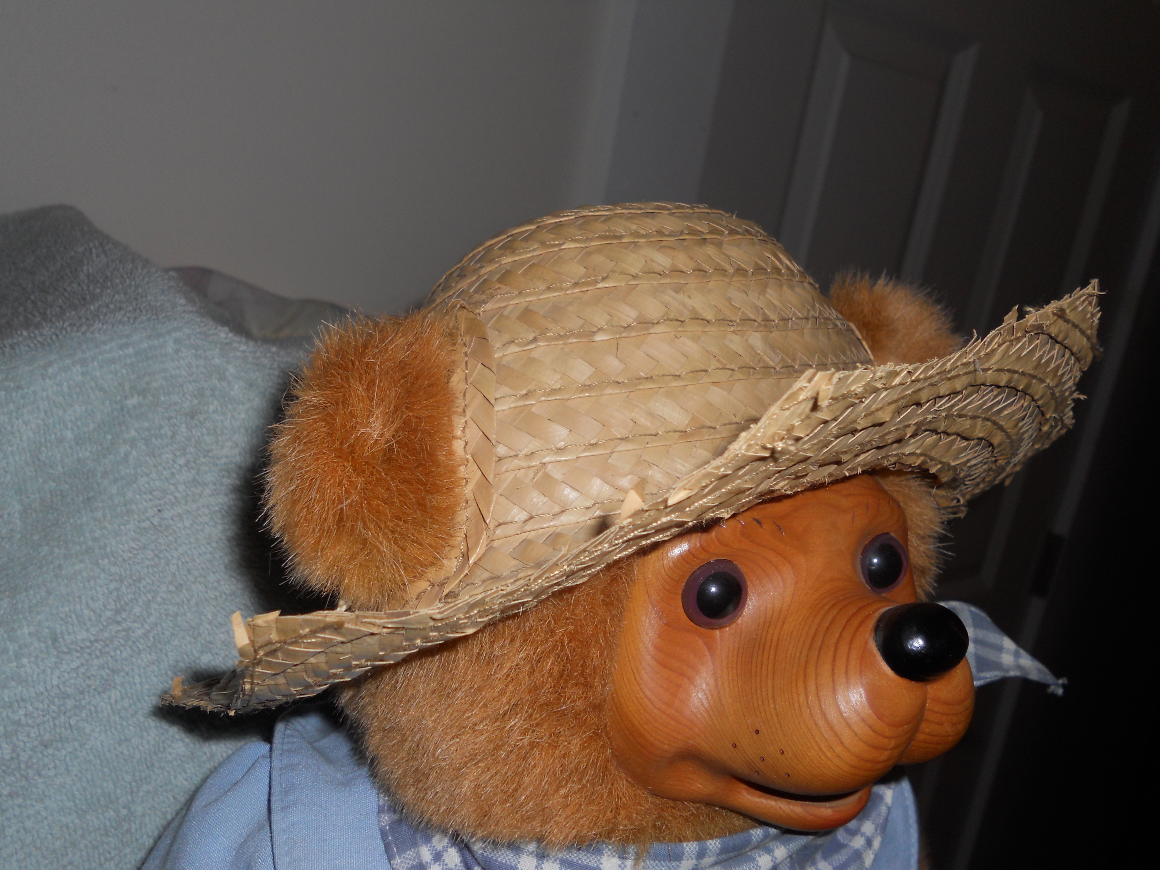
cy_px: 435
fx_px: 1072
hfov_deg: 56.8
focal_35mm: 32
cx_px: 580
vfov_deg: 44.2
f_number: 8.8
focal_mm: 5.8
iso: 80
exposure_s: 1/25
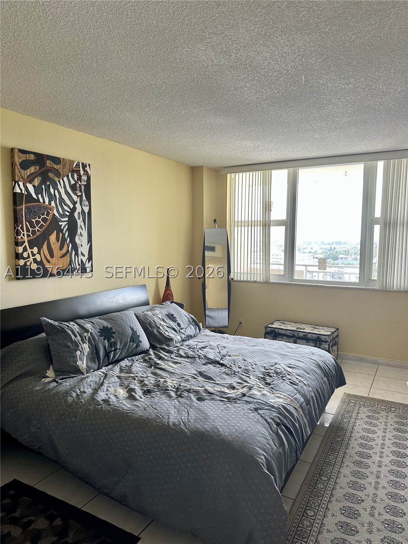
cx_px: 204
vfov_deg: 71.6
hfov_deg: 56.8
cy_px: 272
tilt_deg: -5.2
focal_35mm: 24
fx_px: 377
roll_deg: -0.7
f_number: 1.78
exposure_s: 1/120
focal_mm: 6.86
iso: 125
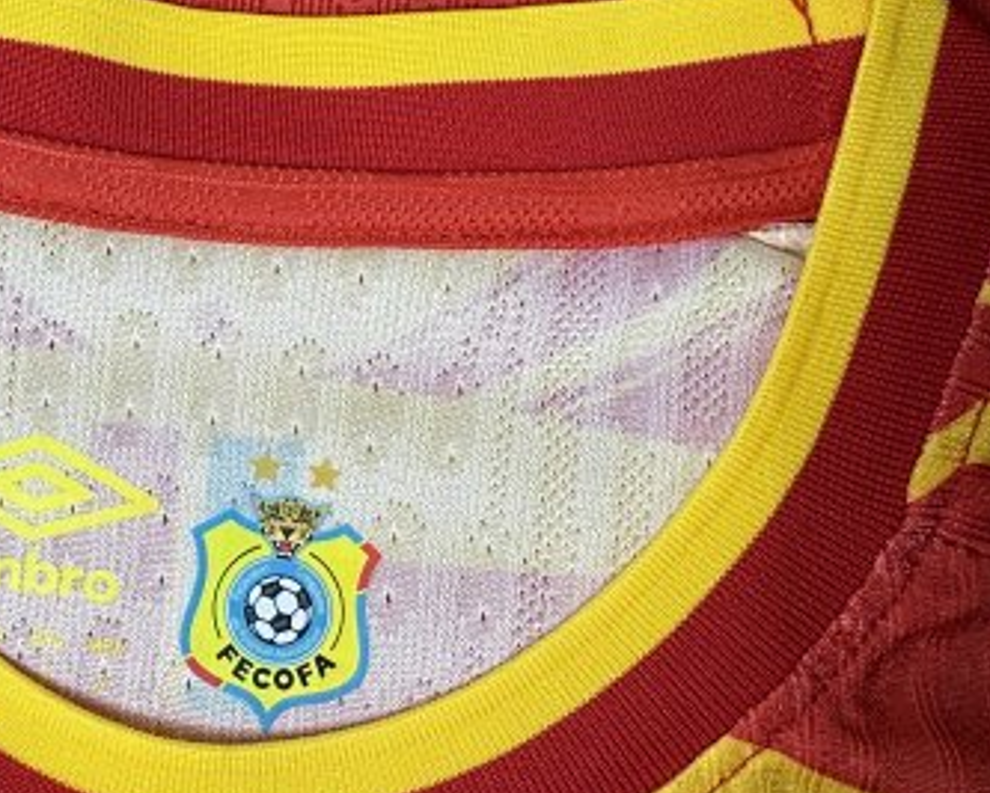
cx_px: 244
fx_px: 1320
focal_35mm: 45
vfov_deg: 33.4
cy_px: 312
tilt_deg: -79.5
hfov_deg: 40.0
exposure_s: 1/100
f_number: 2.2
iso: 80
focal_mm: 2.22
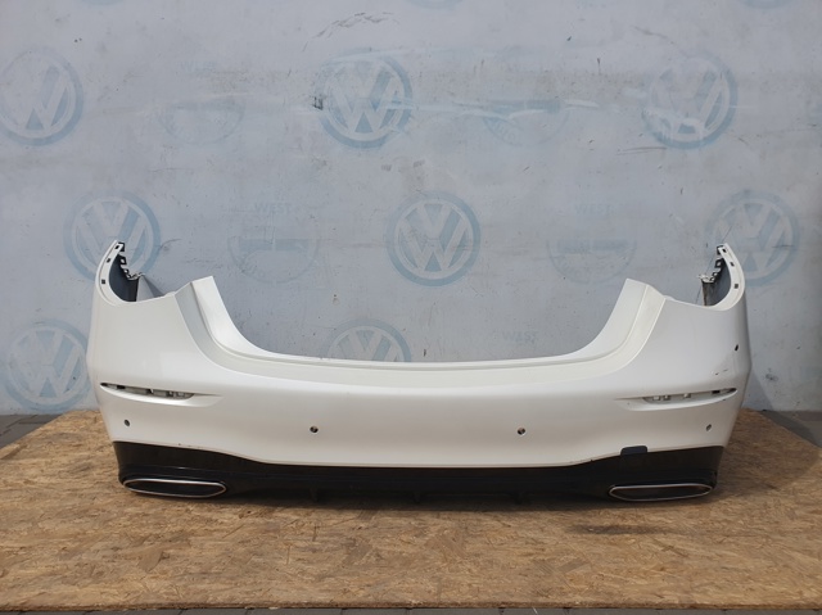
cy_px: 308
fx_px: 617
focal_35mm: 26
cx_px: 411
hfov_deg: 67.3
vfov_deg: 53.0
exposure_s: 1/2480
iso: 50
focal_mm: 4.32
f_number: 2.4
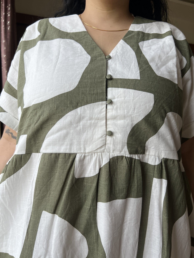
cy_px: 129
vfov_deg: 67.3
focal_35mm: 26
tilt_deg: -5.9
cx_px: 97
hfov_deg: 53.1
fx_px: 194
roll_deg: -2.0
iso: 50
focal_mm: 5.7
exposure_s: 1/569
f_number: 1.5
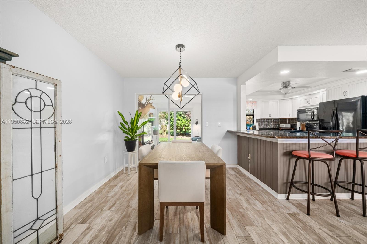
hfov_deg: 108.3
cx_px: 184
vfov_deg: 85.4
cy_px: 122
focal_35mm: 13
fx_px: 132
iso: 400
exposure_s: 1/2
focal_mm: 13
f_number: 11
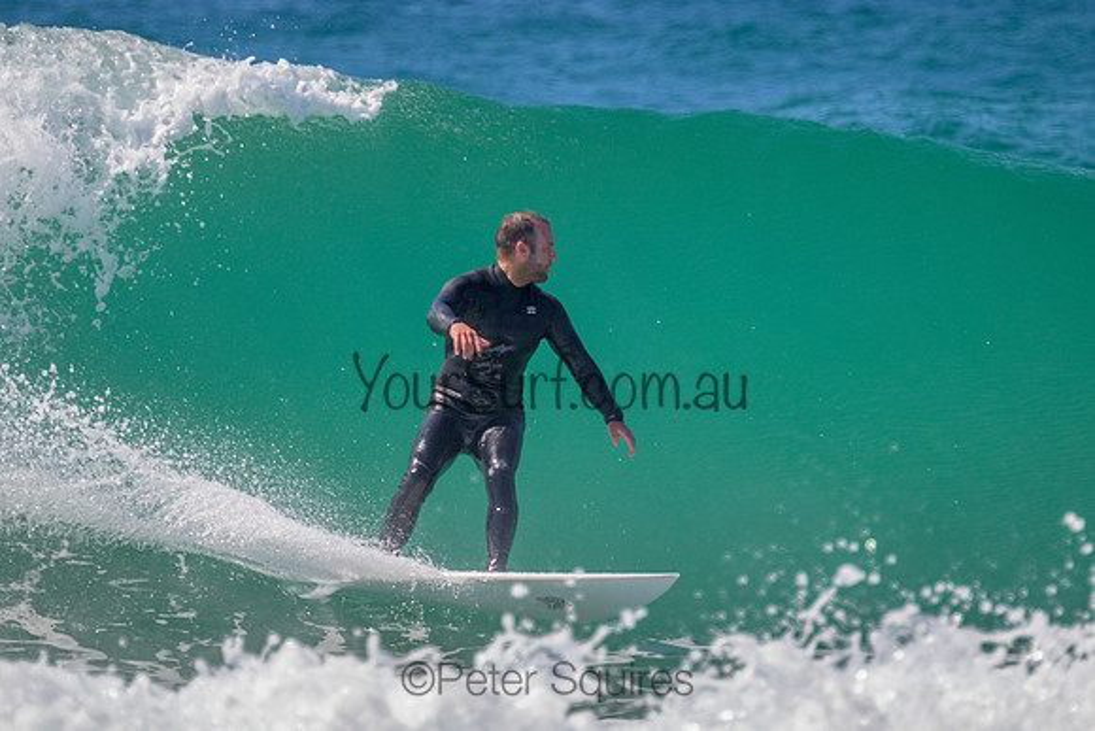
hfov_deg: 2.3
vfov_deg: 1.5
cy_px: 341
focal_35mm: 912
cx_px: 623
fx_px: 27731
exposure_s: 1/1600
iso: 1600
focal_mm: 800
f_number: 11
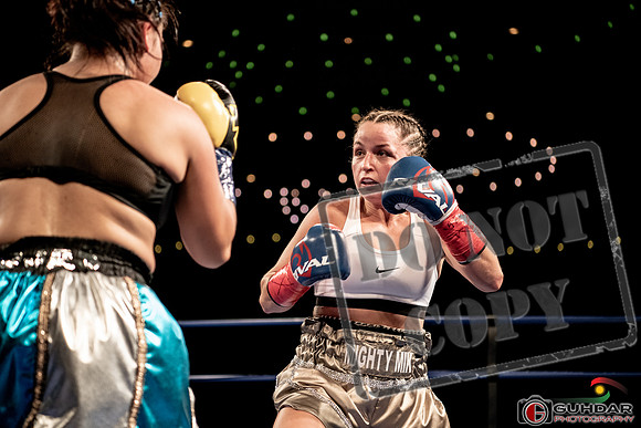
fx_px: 1247
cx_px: 320
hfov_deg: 28.8
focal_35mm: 70
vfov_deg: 19.5
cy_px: 214
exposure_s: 1/1250
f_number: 2.8
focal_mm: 70
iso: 1600
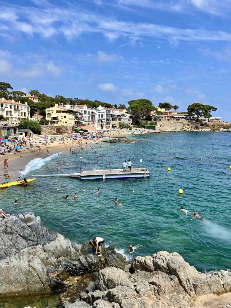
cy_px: 154
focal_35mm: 26
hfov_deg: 53.1
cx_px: 116
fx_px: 231
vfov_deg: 67.3
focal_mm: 5.7
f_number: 1.5
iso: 50
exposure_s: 1/4444
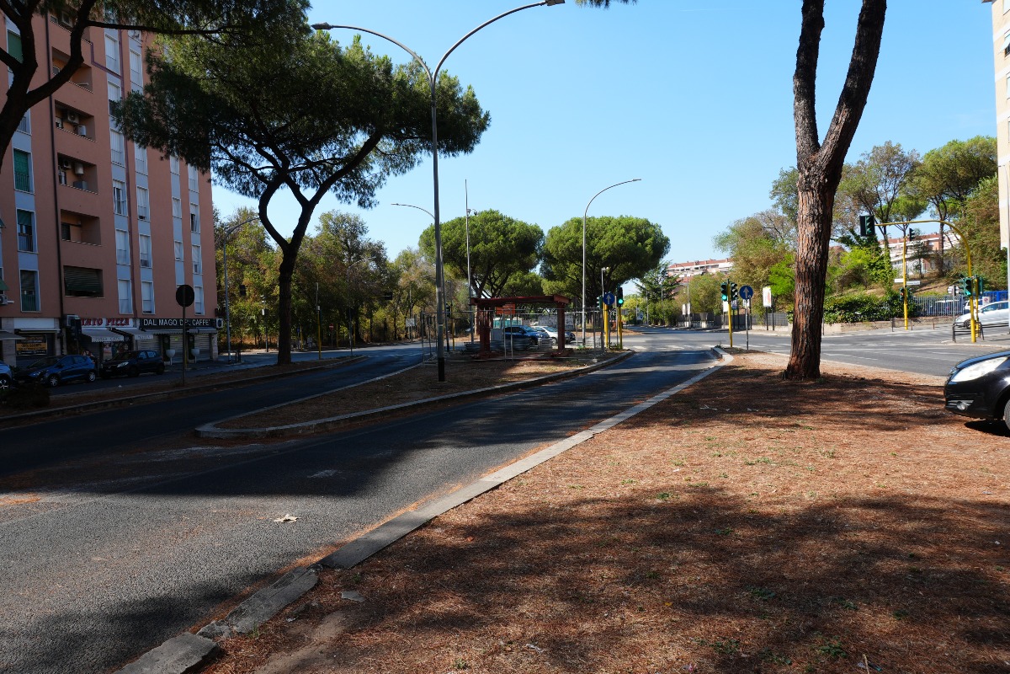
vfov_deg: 53.1
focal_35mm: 24
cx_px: 505
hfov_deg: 73.7
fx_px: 673
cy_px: 337
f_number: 9
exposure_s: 1/125
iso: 100
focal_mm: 16
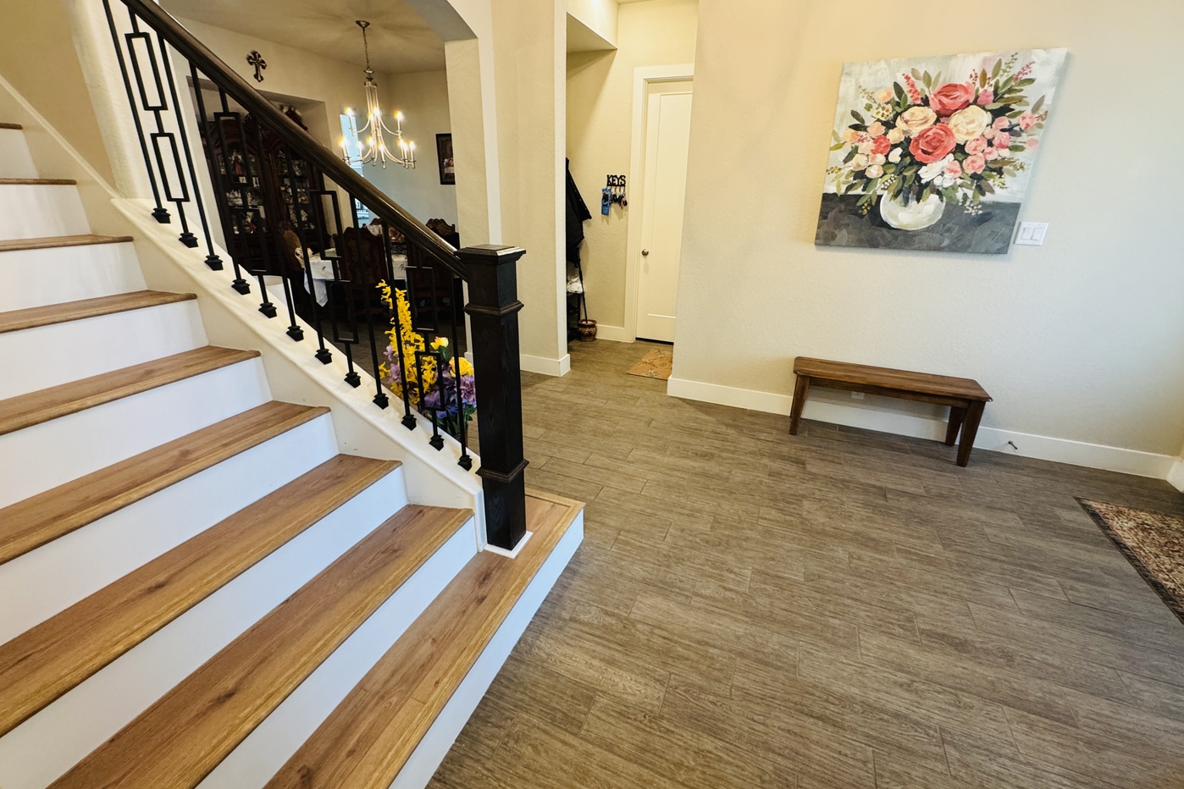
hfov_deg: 100.4
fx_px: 493
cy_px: 364
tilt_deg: -21.0
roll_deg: -0.6
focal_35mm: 15
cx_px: 597
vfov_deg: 77.2
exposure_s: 1/60
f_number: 2.2
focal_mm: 2.22
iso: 320
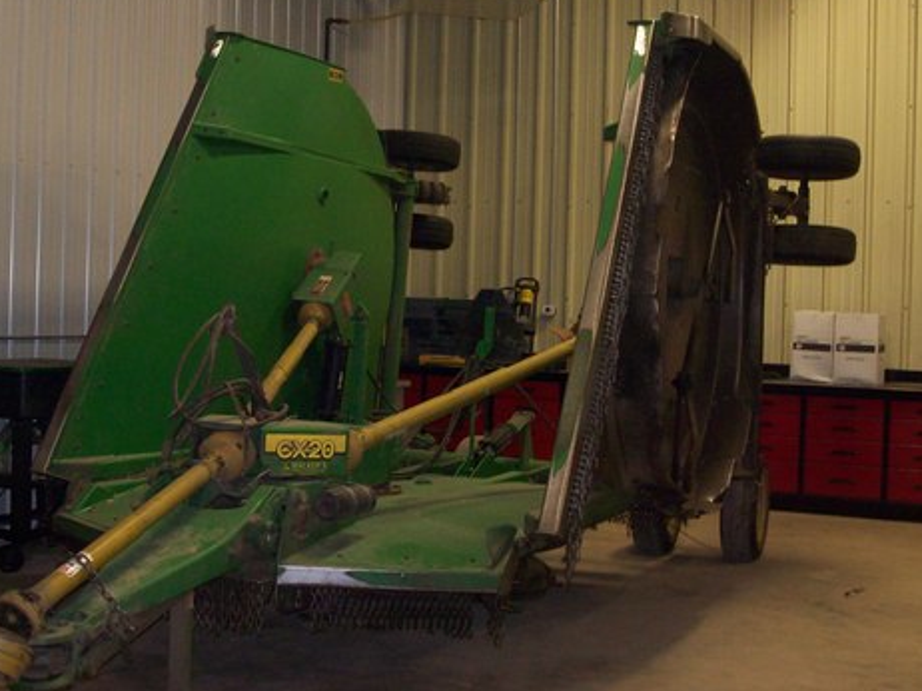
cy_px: 316
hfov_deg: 36.1
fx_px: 1411
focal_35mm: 53
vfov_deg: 27.5
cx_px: 401
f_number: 3
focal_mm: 7.6
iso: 200
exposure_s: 1/73.6
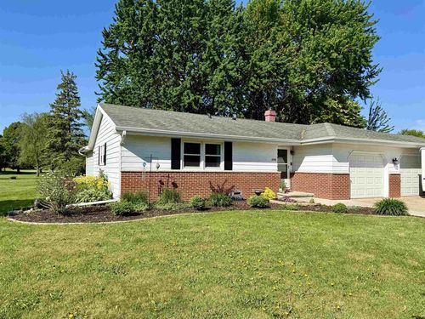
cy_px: 160
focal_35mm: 24
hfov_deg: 71.6
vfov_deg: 56.8
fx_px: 295
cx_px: 212
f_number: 1.78
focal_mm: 6.76
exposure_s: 1/4405
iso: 80
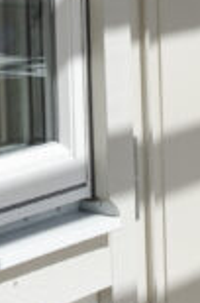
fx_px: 2812
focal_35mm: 336
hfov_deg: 4.1
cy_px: -193
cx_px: 102
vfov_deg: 6.1
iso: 400
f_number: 11
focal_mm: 38
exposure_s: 1/500
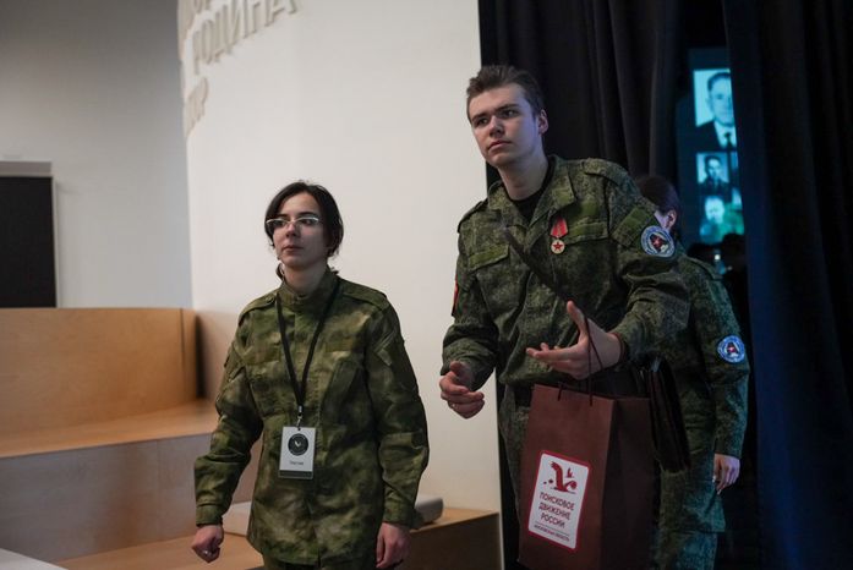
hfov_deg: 44.5
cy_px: 285
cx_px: 426
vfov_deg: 30.6
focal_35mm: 44
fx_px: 1043
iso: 4000
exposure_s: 1/640
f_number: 2.8
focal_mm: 44
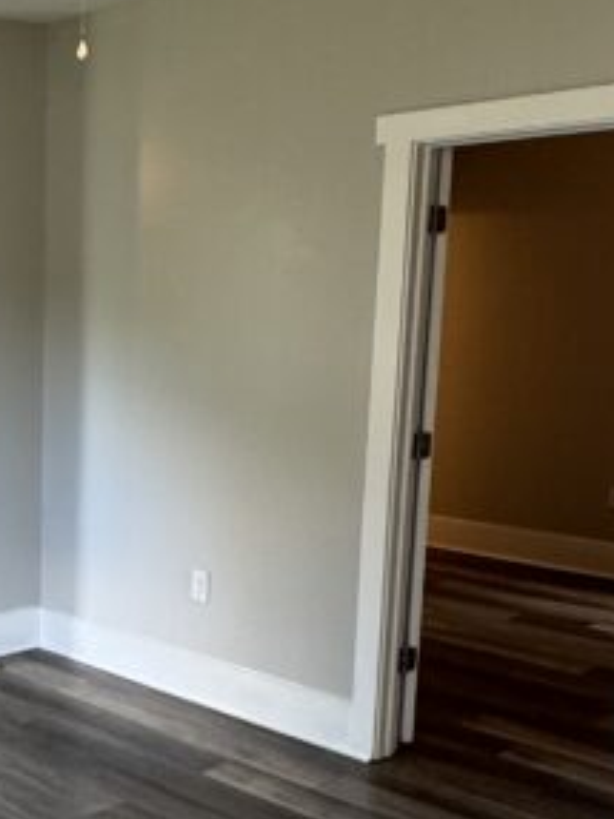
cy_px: 502
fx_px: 1183
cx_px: -86
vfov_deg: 38.0
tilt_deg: -9.8
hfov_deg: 26.5
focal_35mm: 50
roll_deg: +1.1
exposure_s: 1/60
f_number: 2.2
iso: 200
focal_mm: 2.22
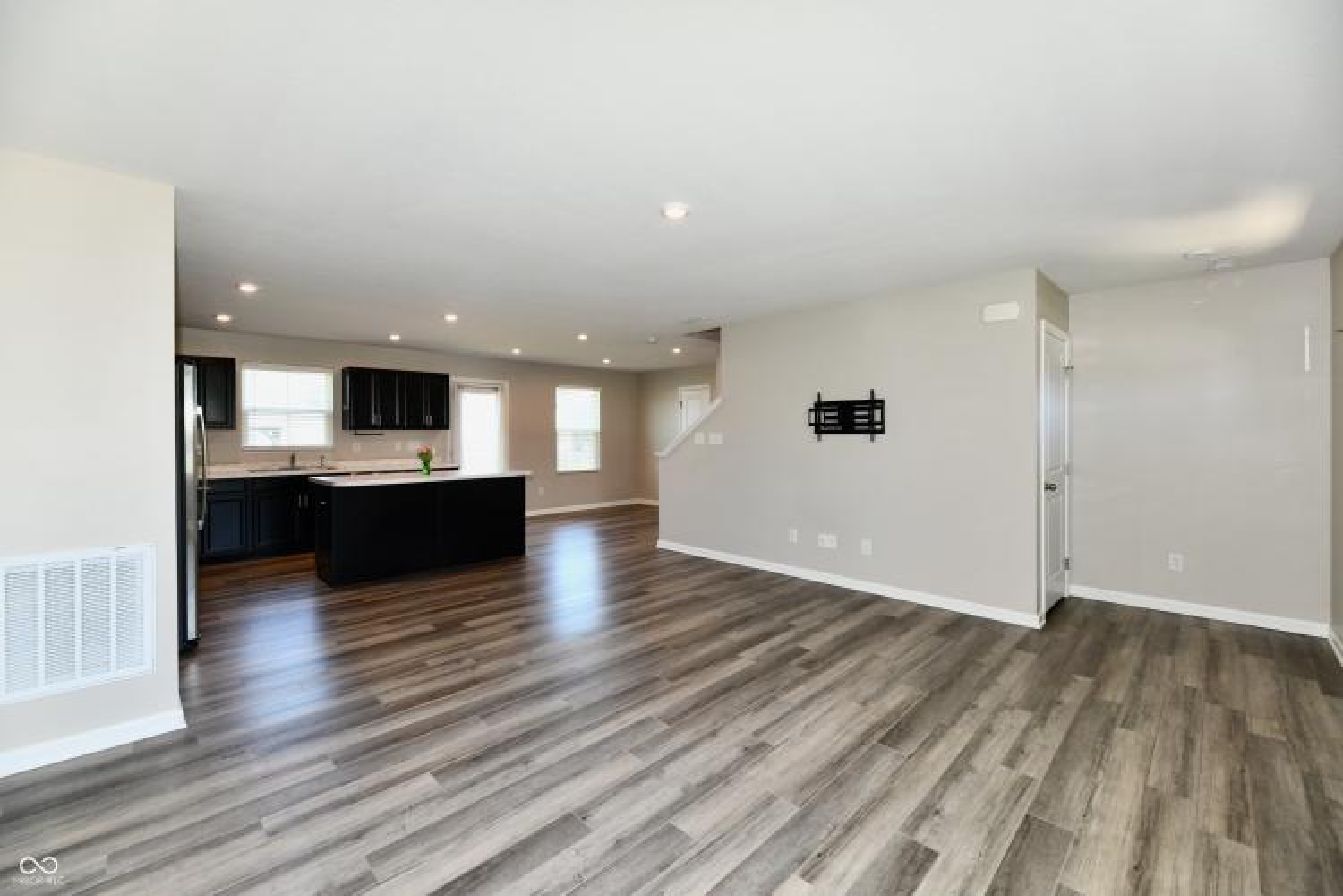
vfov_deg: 81.2
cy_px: 448
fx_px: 522
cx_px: 672
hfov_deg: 104.3
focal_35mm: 14
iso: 640
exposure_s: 1/60
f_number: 6.3
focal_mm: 14
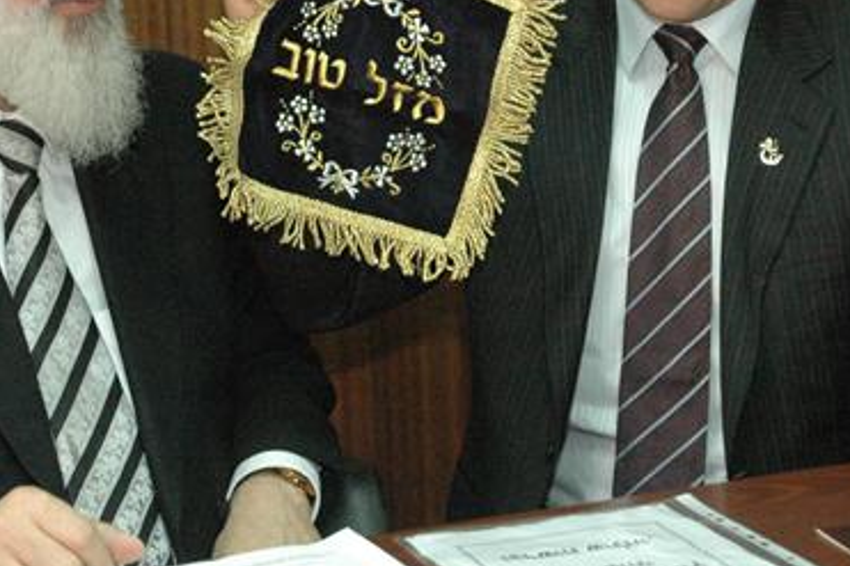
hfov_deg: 20.6
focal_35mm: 99
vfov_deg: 13.8
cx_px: 308
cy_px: 199
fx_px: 2336
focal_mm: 34
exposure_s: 1/60
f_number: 7.1
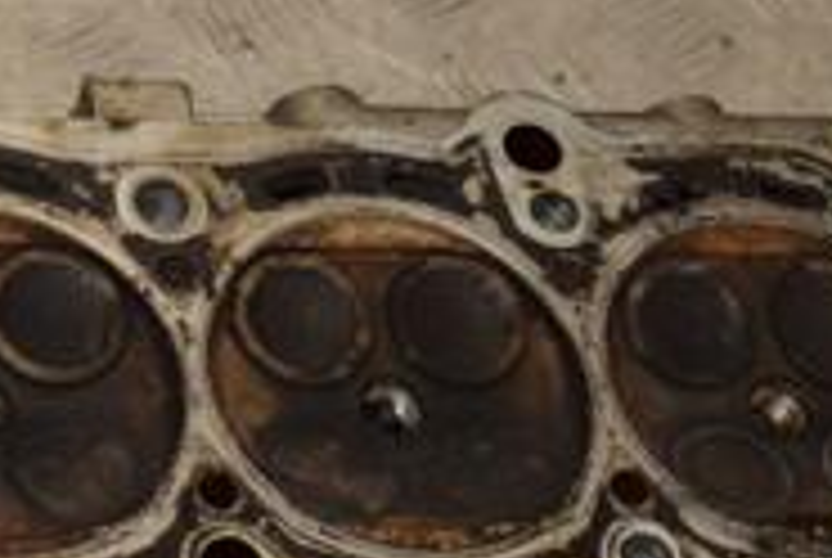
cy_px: 522
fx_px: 3148
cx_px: 13
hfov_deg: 14.8
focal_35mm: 136
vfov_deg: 10.1
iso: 800
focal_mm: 28
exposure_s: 1/200
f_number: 5.6
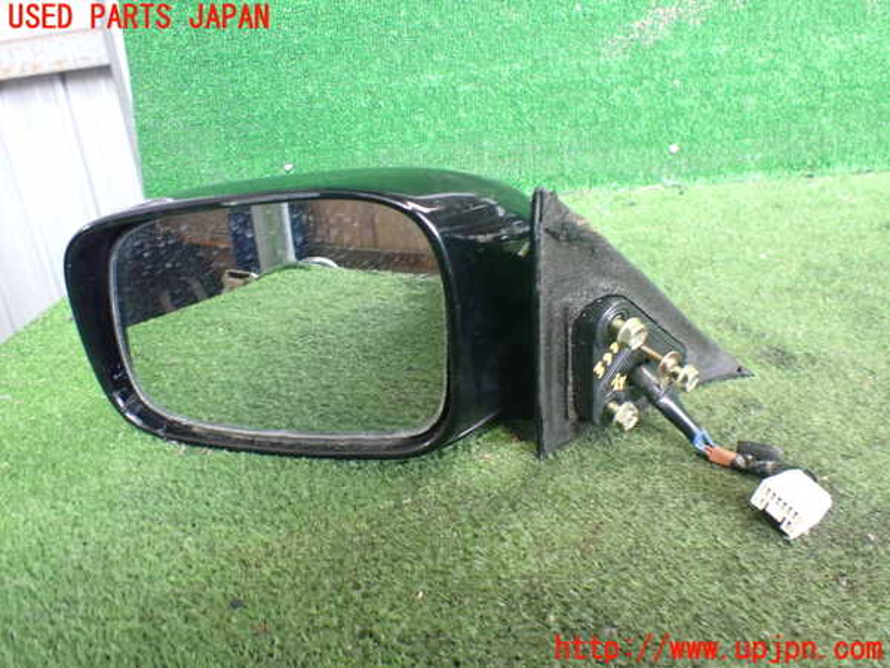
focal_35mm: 30
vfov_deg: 46.8
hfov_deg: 60.0
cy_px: 334
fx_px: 771
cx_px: 445
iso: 800
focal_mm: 5.4
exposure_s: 1/40
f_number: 2.3
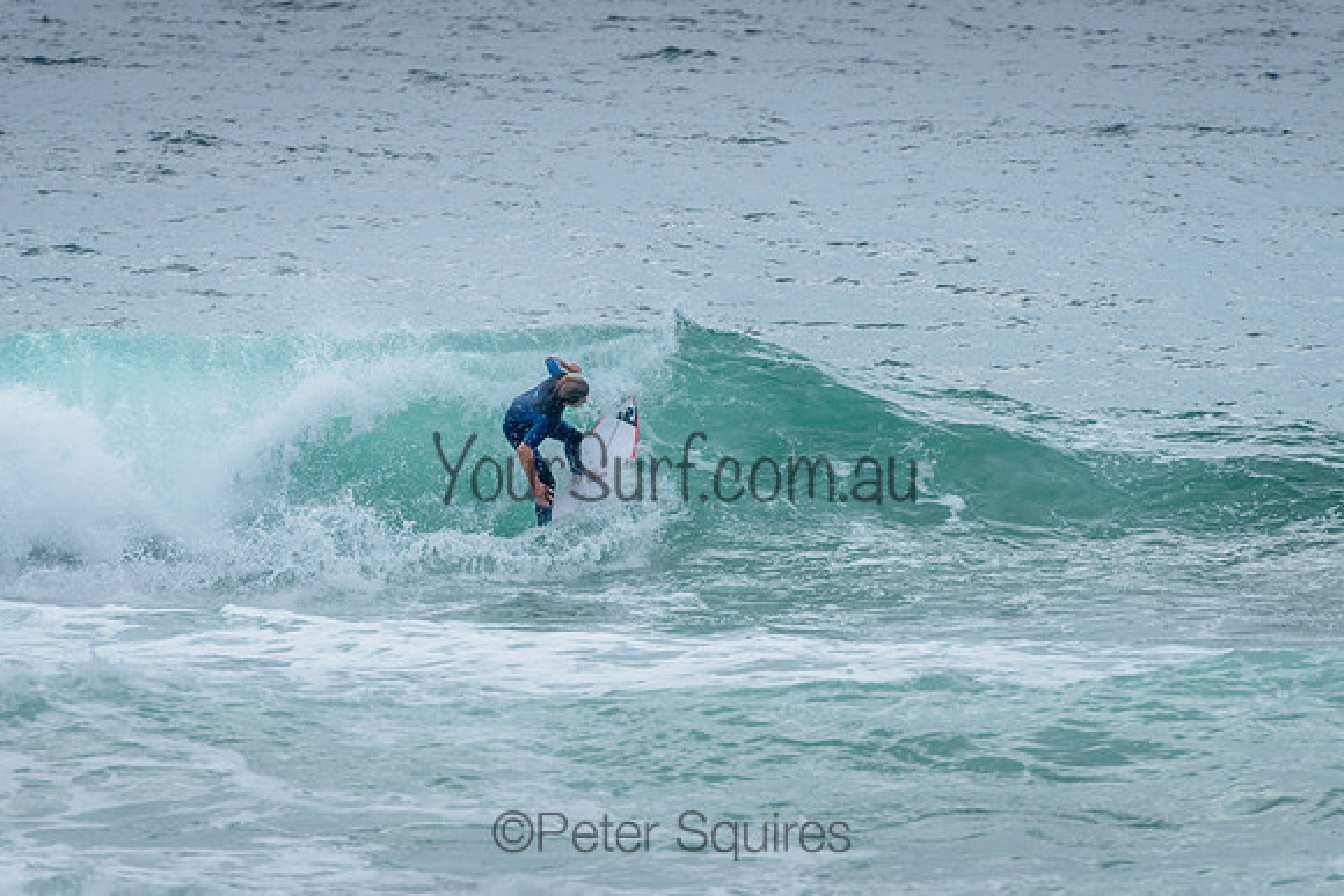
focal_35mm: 490
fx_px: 18302
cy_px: 400
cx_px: 677
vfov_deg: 2.8
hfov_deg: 4.2
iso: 500
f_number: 8
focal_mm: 400
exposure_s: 1/1600
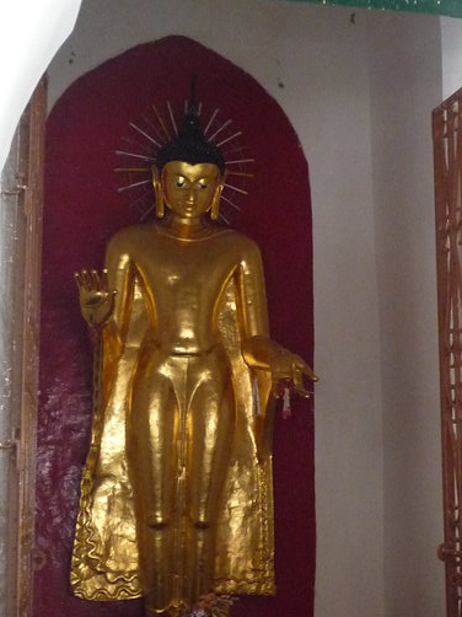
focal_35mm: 59
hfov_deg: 24.7
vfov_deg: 32.6
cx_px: 291
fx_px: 1051
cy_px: 371
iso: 400
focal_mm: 4.5
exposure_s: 1/30
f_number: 2.8
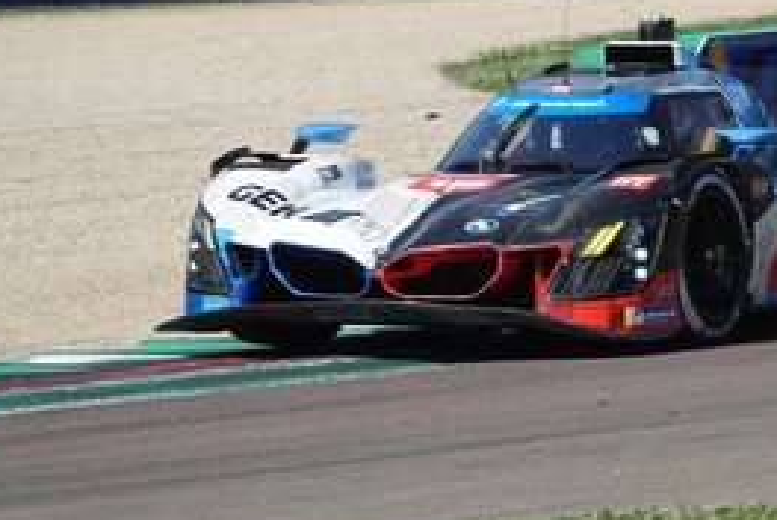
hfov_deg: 3.4
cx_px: 623
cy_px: 192
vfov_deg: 2.3
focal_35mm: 600
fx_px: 12964
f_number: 4.5
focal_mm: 128.59
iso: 100
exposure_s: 1/800
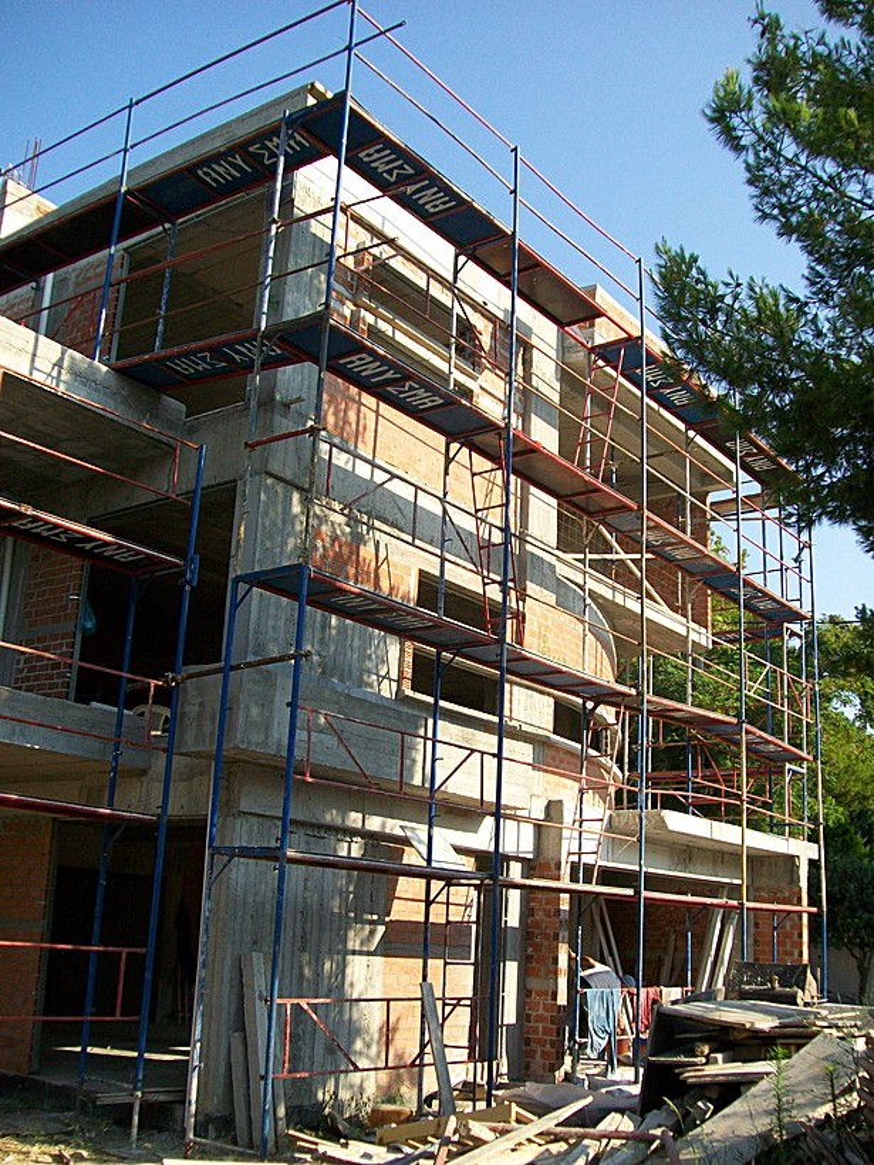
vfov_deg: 51.4
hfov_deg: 39.7
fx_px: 1212
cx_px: 437
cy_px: 582
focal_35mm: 36
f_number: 2.7
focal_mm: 6
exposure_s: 1/640
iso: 64
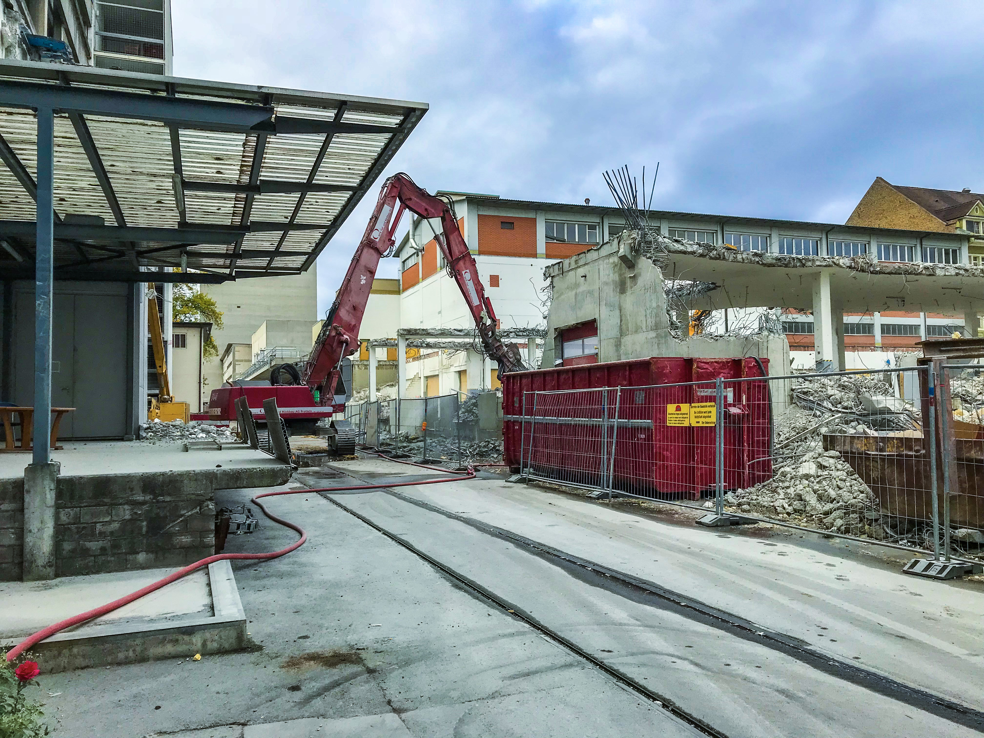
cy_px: 369
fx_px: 796
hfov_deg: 63.4
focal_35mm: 28
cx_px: 492
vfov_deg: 49.7
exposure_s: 1/742
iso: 20
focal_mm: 3.99
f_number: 1.8
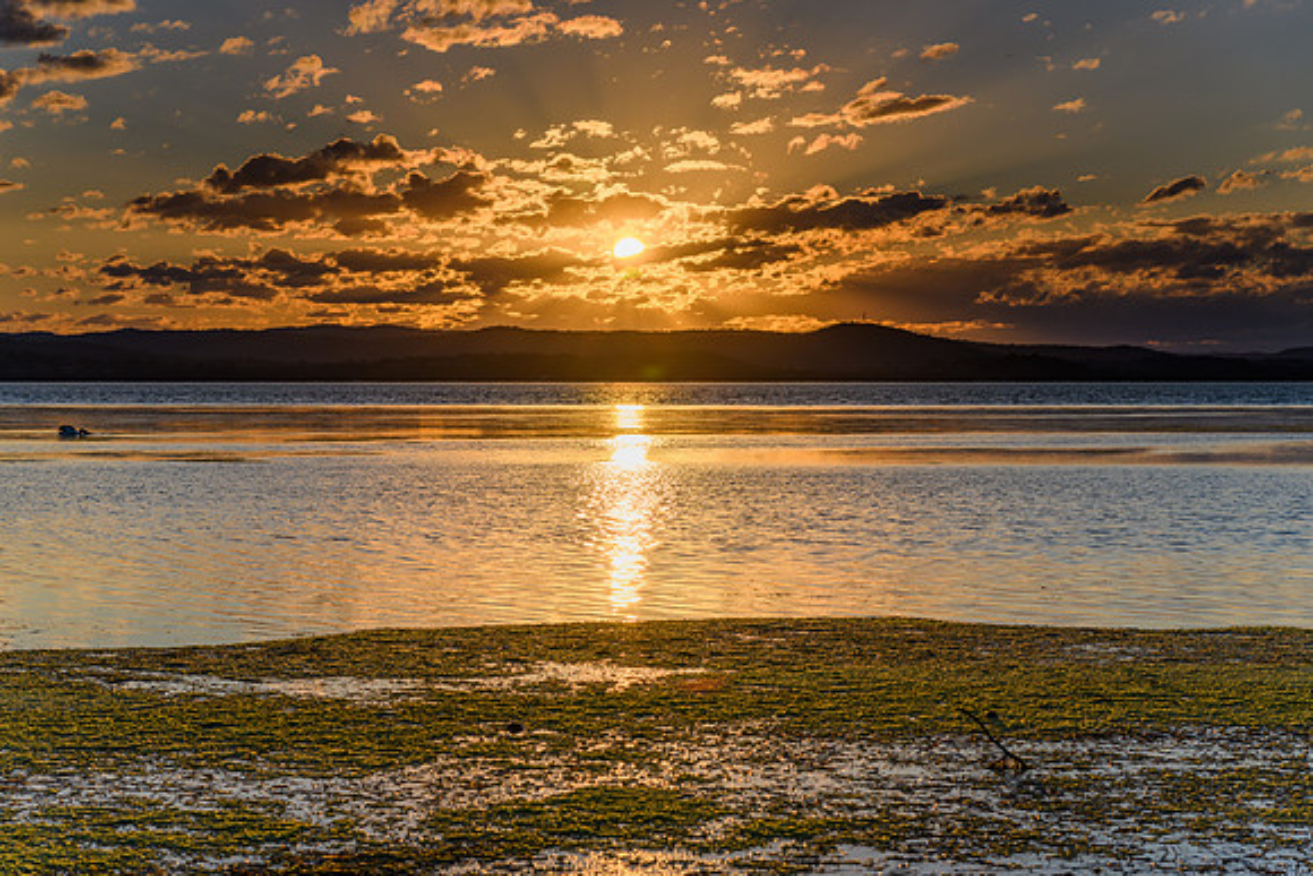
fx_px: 3116
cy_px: 438
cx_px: 656
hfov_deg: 23.8
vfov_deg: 16.0
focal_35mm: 85
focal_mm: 85
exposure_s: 1/200
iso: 100
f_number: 8
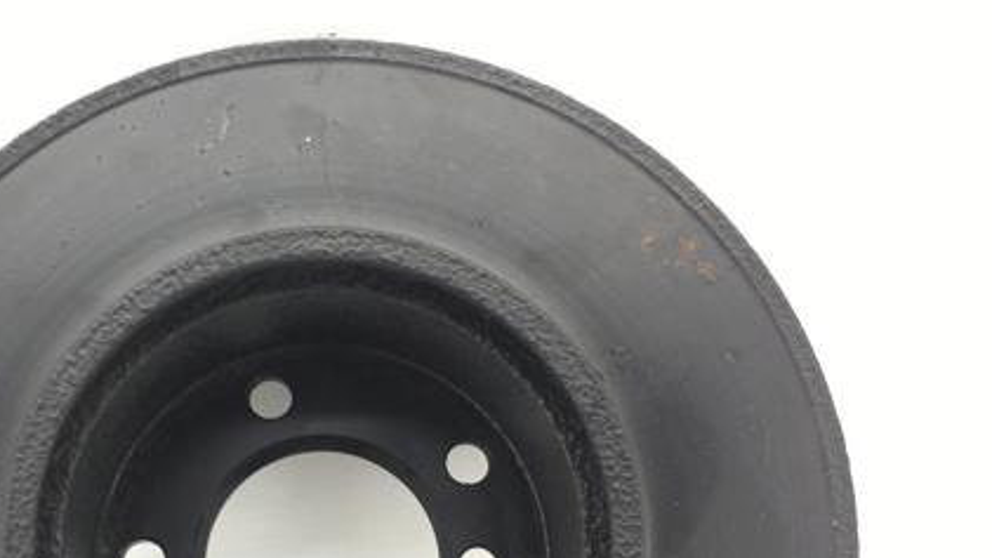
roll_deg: +1.2
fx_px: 1263
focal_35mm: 48
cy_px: 551
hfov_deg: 42.1
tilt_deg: -28.2
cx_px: 302
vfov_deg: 23.9
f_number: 2.2
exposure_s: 1/50
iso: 32
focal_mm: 4.15
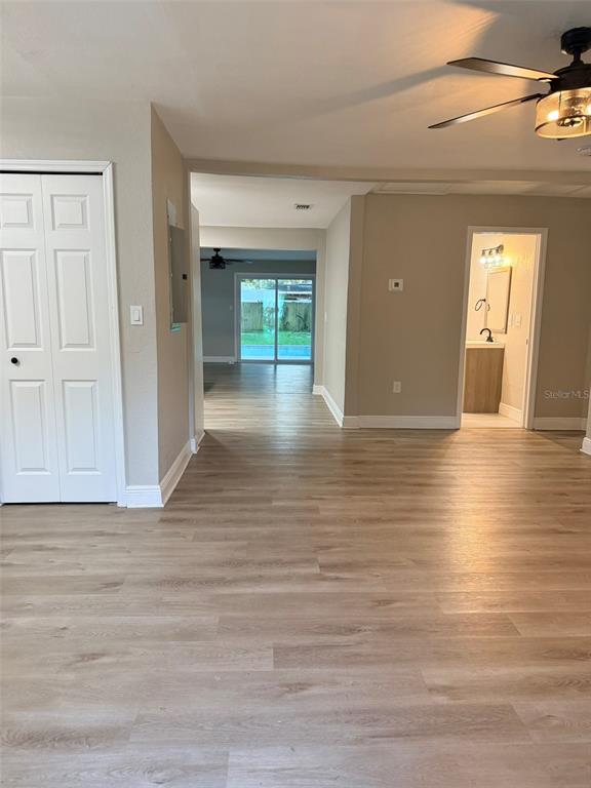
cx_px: 296
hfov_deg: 56.8
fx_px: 546
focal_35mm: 24
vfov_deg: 71.6
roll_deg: -0.9
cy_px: 394
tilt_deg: -8.9
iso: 250
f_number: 1.78
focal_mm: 6.76
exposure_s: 1/60
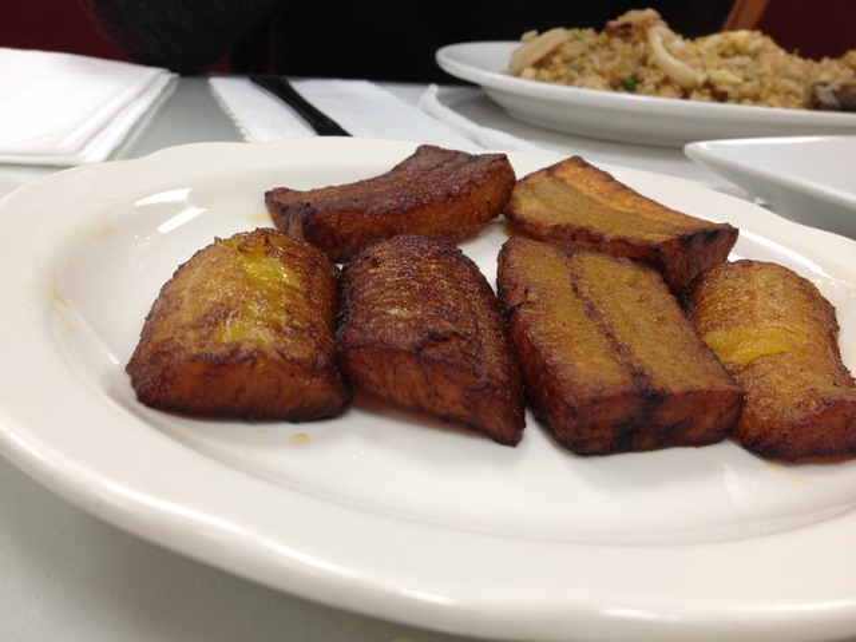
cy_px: 321
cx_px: 428
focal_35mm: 35
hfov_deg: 52.6
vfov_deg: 40.7
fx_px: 865
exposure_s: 1/24
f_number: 2.4
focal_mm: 4.28
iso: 80
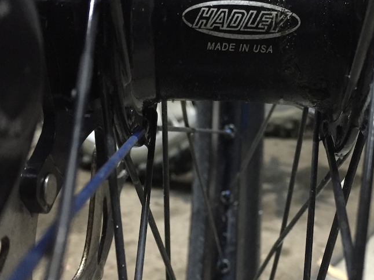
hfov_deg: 40.9
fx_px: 497
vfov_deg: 31.5
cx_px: 241
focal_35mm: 46
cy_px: 142
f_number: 2.2
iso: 250
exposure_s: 1/15
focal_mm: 4.15
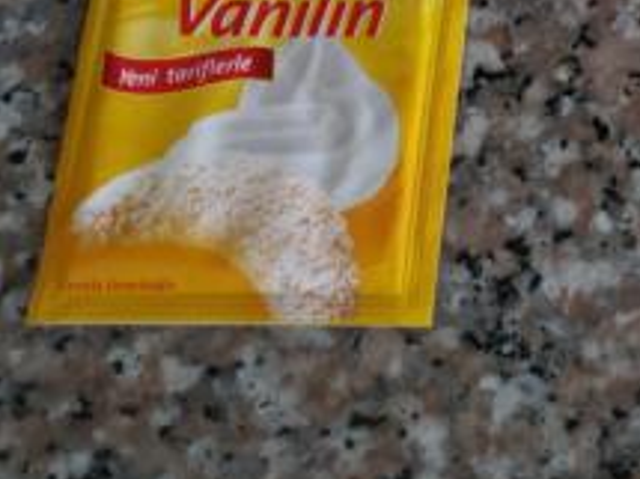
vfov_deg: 17.0
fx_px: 1423
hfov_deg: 21.7
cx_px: 929
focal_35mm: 77
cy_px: -280
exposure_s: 1/33
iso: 100
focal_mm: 3.94
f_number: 1.9
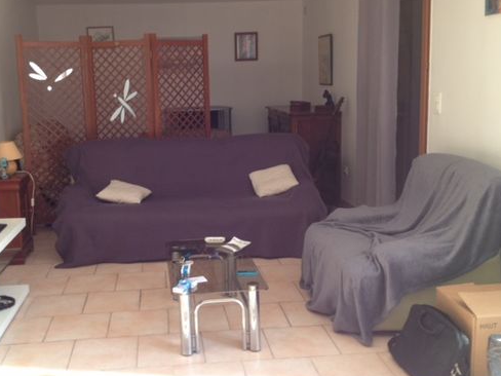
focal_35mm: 43
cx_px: 199
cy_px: 158
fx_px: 622
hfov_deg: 43.6
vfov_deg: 33.5
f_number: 2.4
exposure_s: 1/24
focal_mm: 4.28
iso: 50
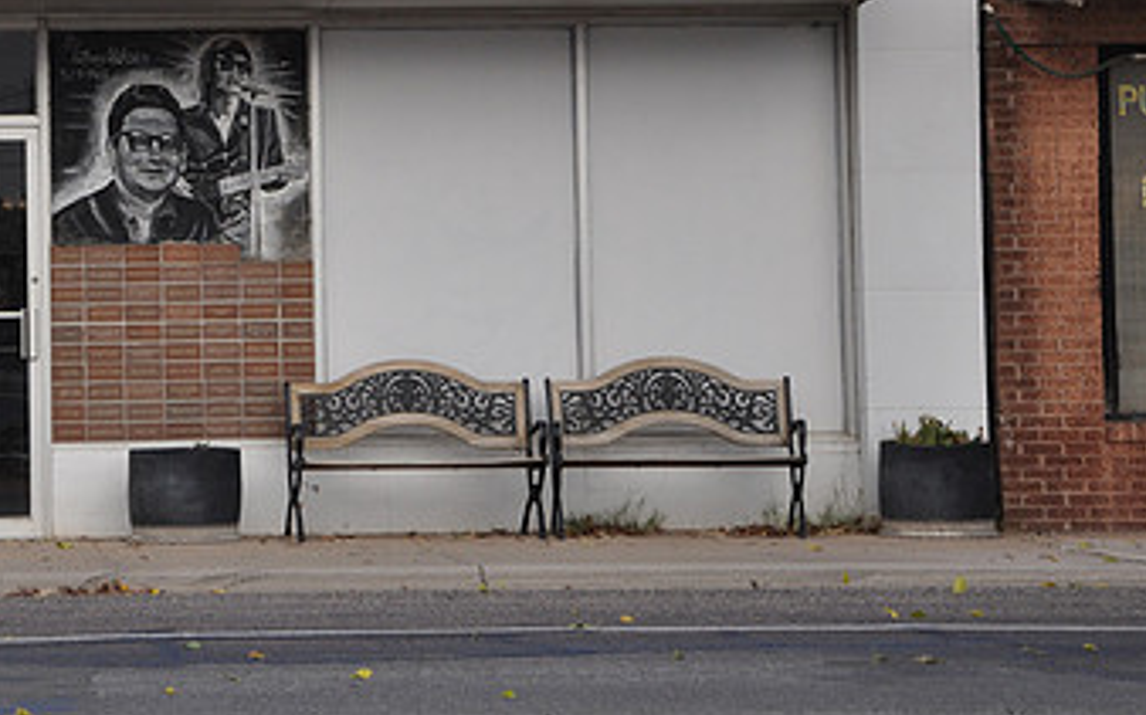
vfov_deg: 8.6
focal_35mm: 152
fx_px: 4746
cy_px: 103
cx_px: 248
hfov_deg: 13.7
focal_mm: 58
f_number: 5.6
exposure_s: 1/125
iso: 360
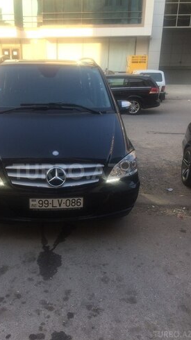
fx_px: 289
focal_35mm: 32
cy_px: 171
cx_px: 66
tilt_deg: -21.4
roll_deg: -0.3
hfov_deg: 36.3
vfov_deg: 61.0
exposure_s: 1/297
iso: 32
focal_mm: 4.15
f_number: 2.2
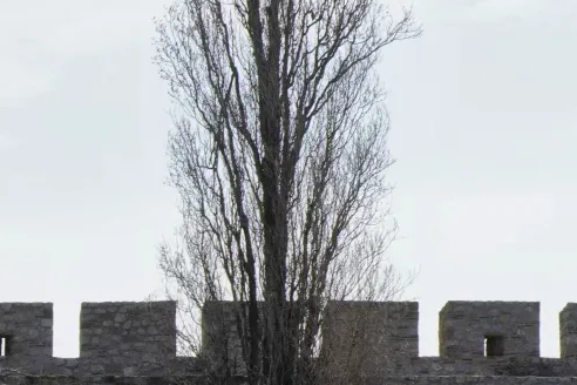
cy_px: 590
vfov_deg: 8.5
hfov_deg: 12.0
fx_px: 2531
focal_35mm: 158
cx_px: -461
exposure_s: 1/250
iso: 320
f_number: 14
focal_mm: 27
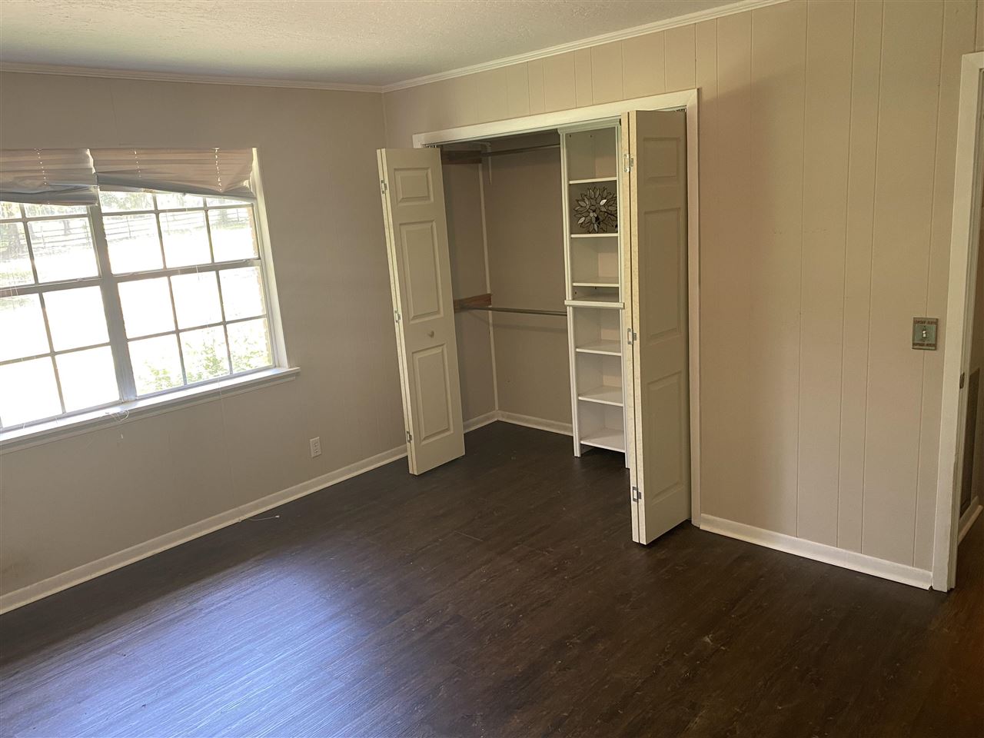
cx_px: 492
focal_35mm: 26
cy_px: 369
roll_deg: +4.1
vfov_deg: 53.1
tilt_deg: -11.5
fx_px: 739
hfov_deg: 67.3
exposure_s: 1/60
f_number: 1.8
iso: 125
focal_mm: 4.25
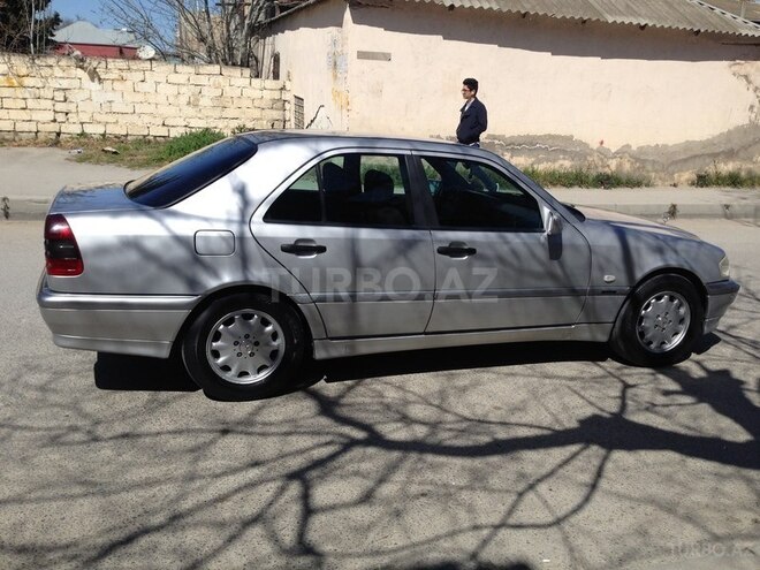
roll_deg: -2.8
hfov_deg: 55.4
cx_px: 380
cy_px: 285
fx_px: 725
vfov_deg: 42.9
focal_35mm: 33
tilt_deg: -14.8
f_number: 2.4
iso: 50
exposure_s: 1/2262
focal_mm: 4.12
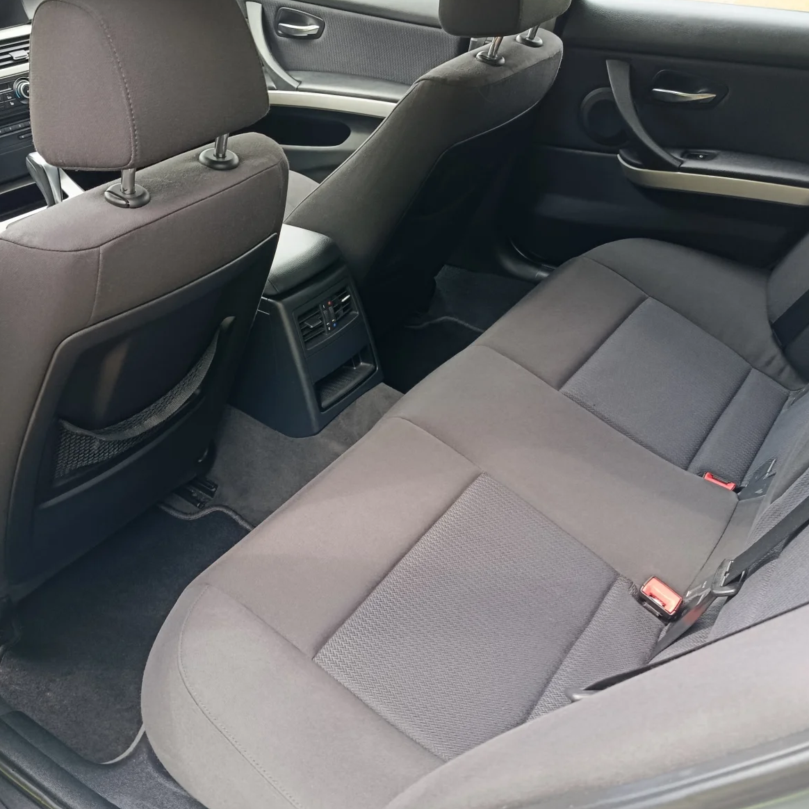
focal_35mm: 35
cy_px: 370
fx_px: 925
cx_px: 369
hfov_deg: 47.2
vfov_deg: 47.2
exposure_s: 1/100
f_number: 1.7
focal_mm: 5.24
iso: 437
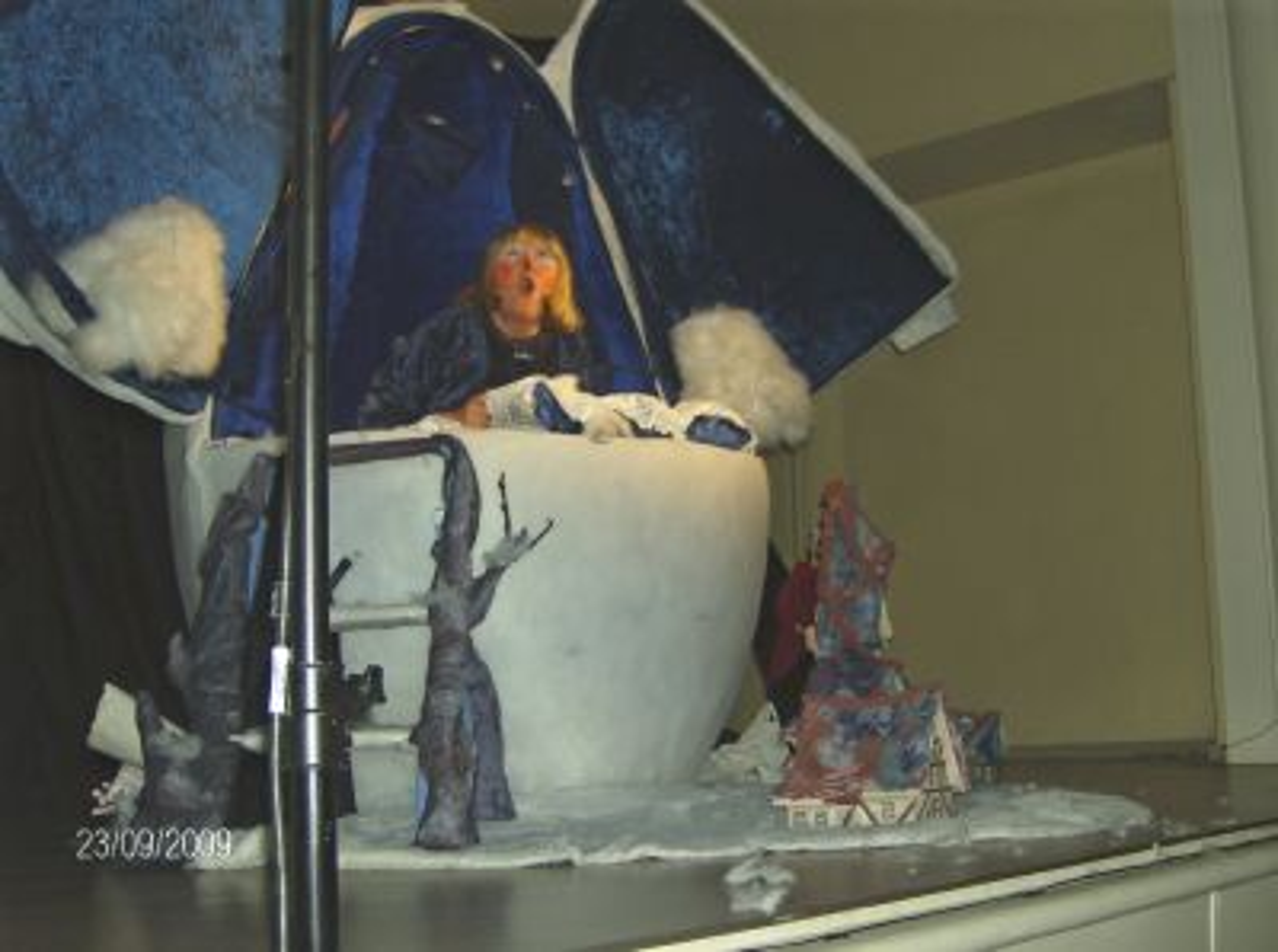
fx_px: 1694
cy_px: 476
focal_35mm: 46
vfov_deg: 31.4
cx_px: 639
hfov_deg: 41.3
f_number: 3.1
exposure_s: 1/74
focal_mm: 7.7
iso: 200
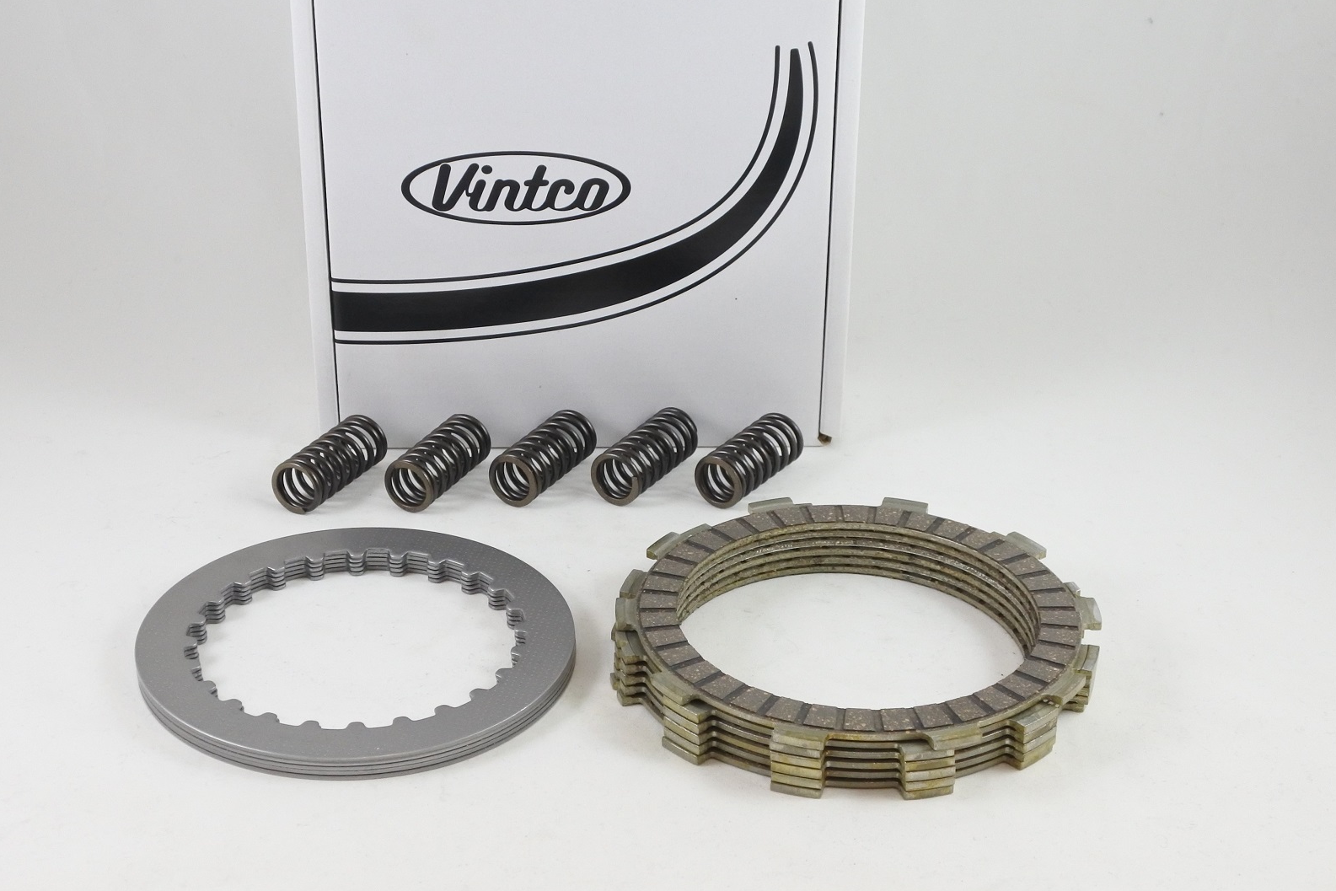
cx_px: 579
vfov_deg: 26.0
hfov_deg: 38.1
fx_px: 1930
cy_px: 388
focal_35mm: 52
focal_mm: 16.8
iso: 560
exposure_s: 1/125
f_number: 4.5
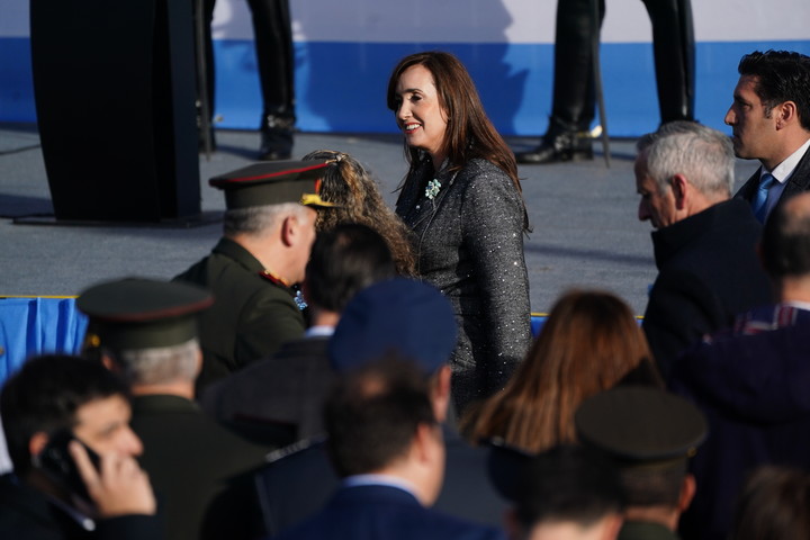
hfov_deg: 5.2
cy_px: 270
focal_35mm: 400
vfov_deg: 3.4
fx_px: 8999
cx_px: 405
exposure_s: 1/2500
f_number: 5.6
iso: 400
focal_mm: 400
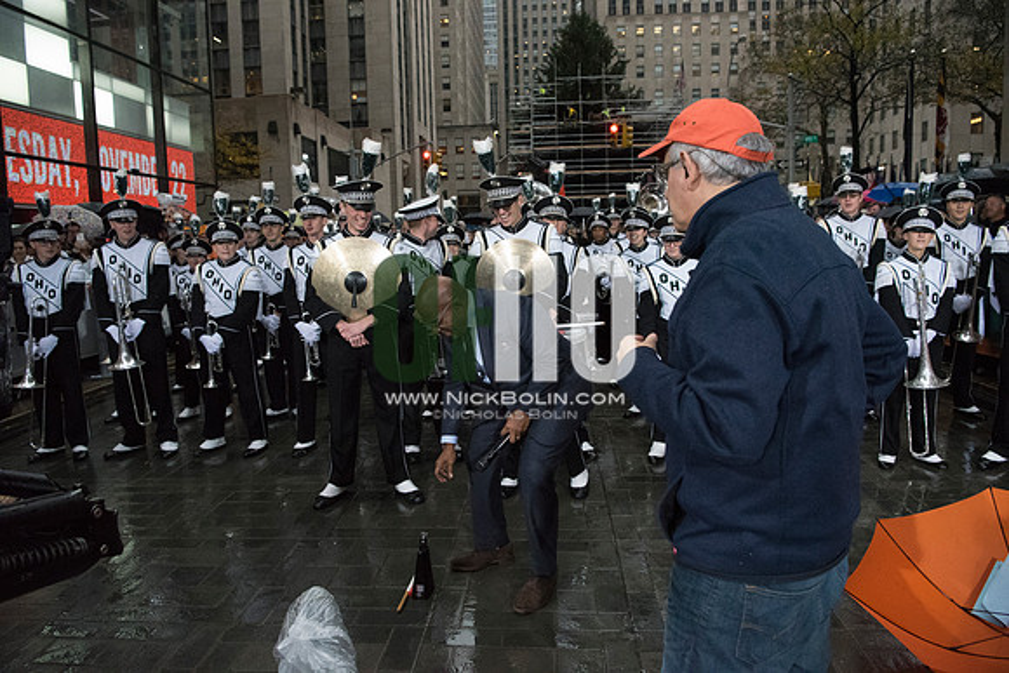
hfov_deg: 73.7
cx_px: 504
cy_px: 336
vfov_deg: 53.2
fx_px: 673
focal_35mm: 24
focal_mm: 24
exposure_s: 1/2500
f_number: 4
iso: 10000
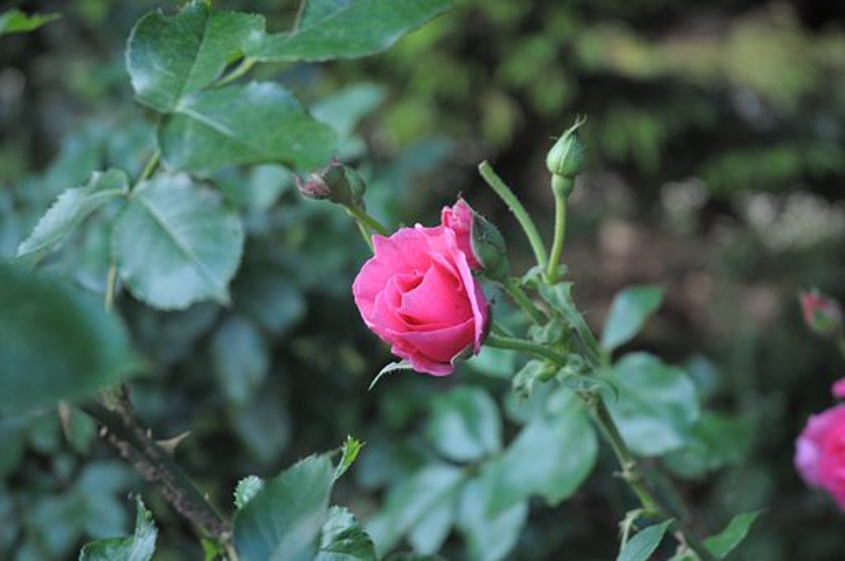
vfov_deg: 16.2
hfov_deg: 24.2
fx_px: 1969
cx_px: 422
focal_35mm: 84
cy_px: 280
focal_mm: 56
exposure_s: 1/200
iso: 640
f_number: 4.5
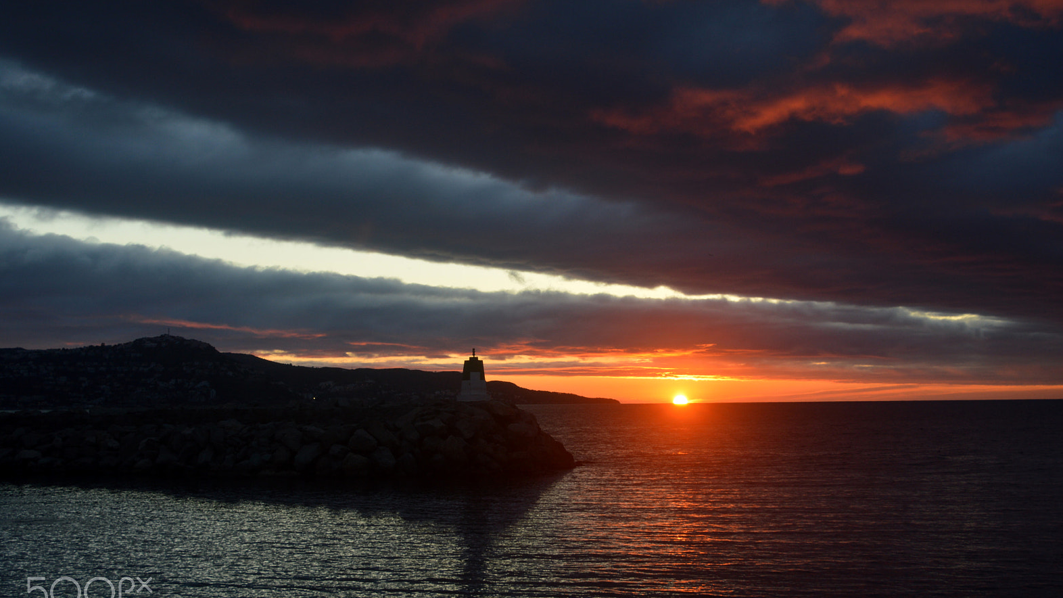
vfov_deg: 24.2
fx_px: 1396
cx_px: 525
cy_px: 321
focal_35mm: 50
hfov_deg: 41.7
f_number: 5.6
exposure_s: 1/125
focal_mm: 31
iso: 140
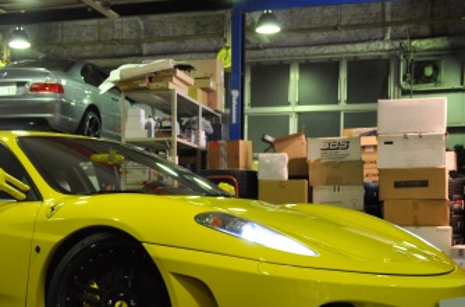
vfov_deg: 20.3
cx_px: 107
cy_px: 248
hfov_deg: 30.1
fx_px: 849
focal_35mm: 66
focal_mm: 25
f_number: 5
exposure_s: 1/20
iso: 500
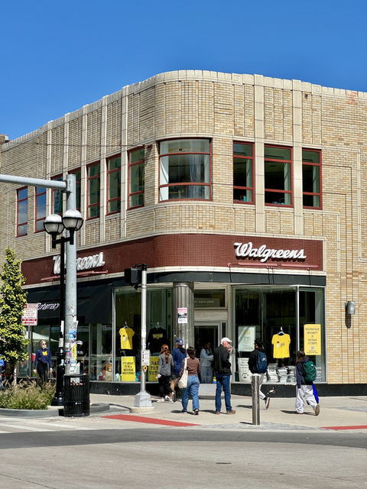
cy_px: 244
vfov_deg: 25.3
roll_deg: -0.3
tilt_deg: +6.7
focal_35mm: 77
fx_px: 1088
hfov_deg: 19.1
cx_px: 184
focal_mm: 9
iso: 25
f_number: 2.8
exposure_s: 1/1119
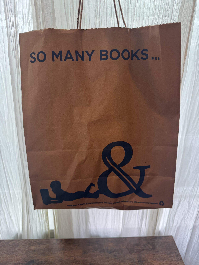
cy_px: 132
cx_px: 100
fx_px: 184
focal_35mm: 24
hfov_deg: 56.8
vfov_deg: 71.6
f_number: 1.78
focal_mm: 6.76
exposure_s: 1/120
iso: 160
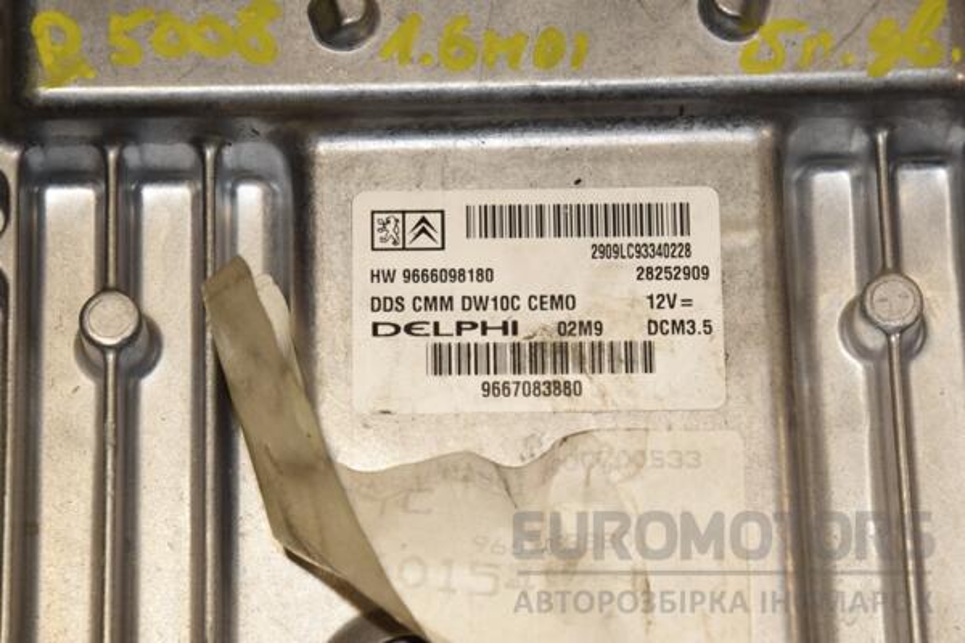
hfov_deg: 13.0
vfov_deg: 8.7
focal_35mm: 158
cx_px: 482
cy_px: 322
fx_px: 4222
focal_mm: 105
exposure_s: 1/200
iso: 800
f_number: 11
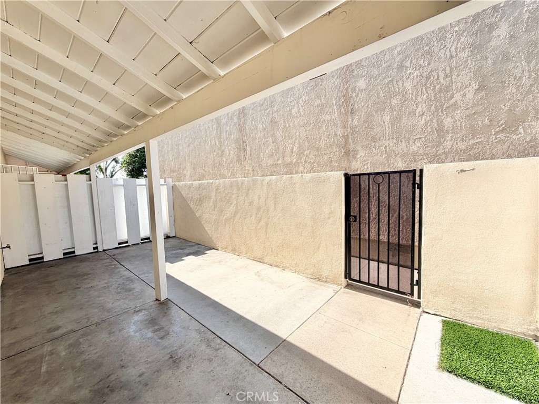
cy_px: 202
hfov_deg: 102.1
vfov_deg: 85.7
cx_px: 270
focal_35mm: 14
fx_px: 218
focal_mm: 2.22
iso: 32
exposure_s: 1/770
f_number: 2.2
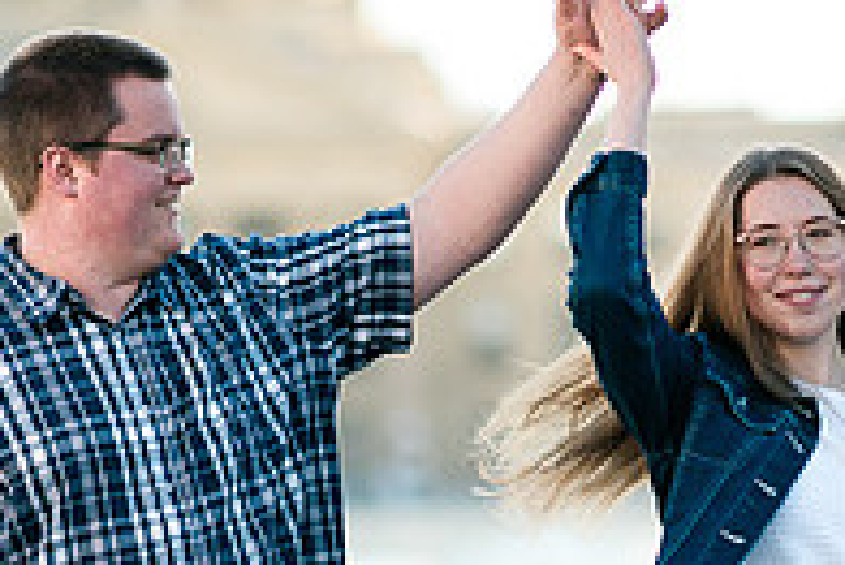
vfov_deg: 5.4
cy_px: 623
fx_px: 5919
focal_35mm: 252
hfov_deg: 8.2
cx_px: 315
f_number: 1.4
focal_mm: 85
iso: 100
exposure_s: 1/1600
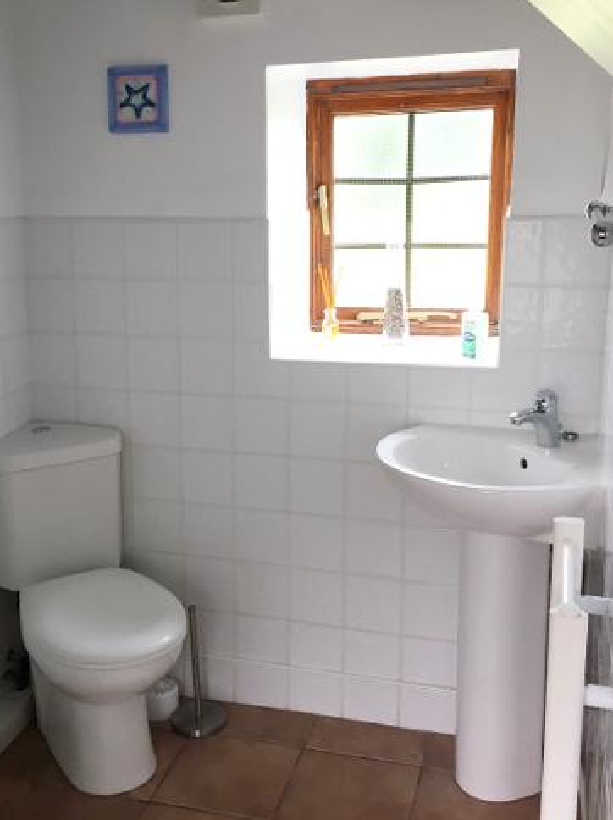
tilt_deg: -15.0
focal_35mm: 40
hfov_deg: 35.8
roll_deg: +1.4
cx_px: 247
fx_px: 946
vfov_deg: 46.8
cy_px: 397
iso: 32
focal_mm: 4.15
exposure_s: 1/33
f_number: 2.2
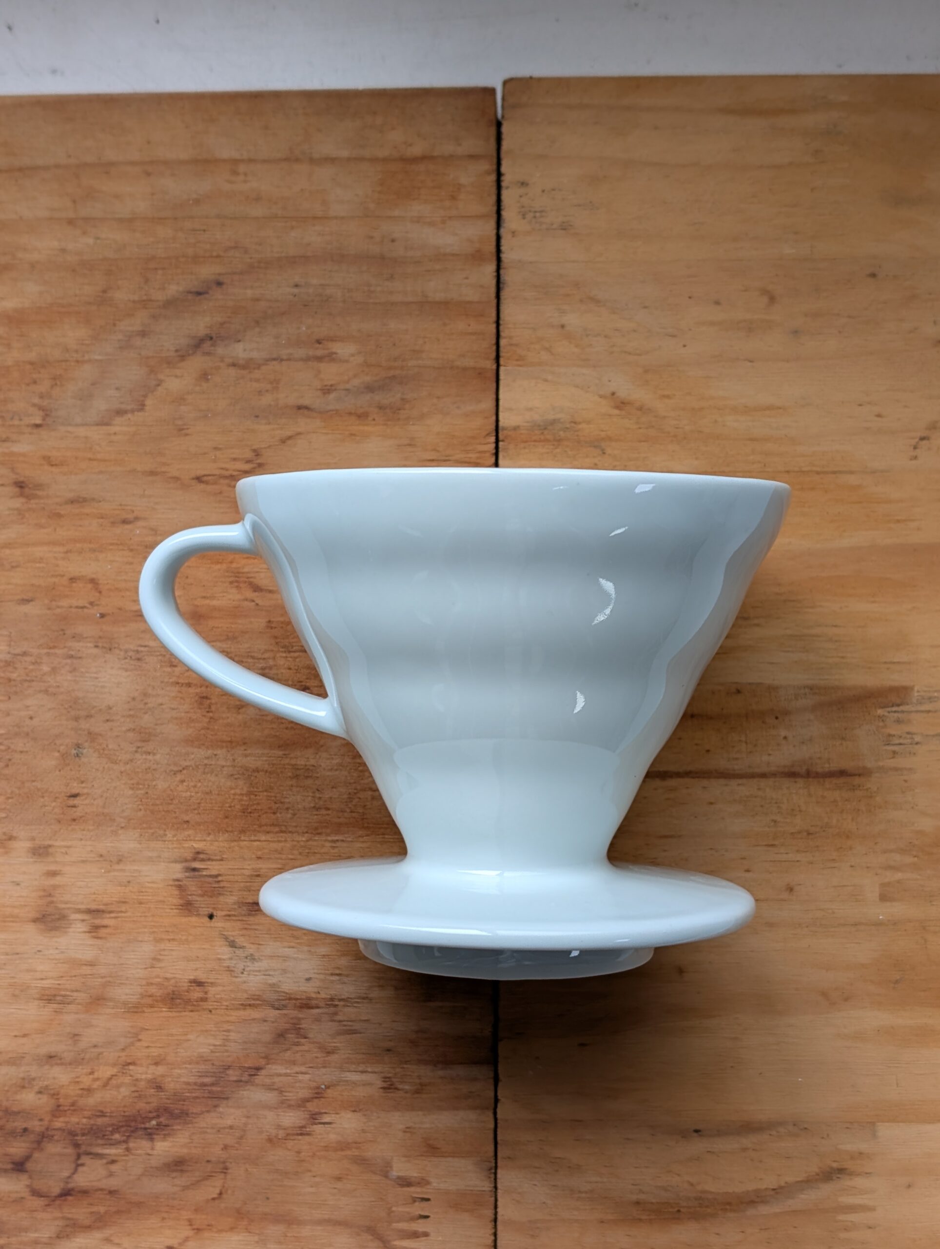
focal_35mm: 49
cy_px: 624
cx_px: 470
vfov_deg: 38.9
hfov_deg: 29.8
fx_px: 1769
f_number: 1.68
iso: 33
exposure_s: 1/60
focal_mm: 6.9
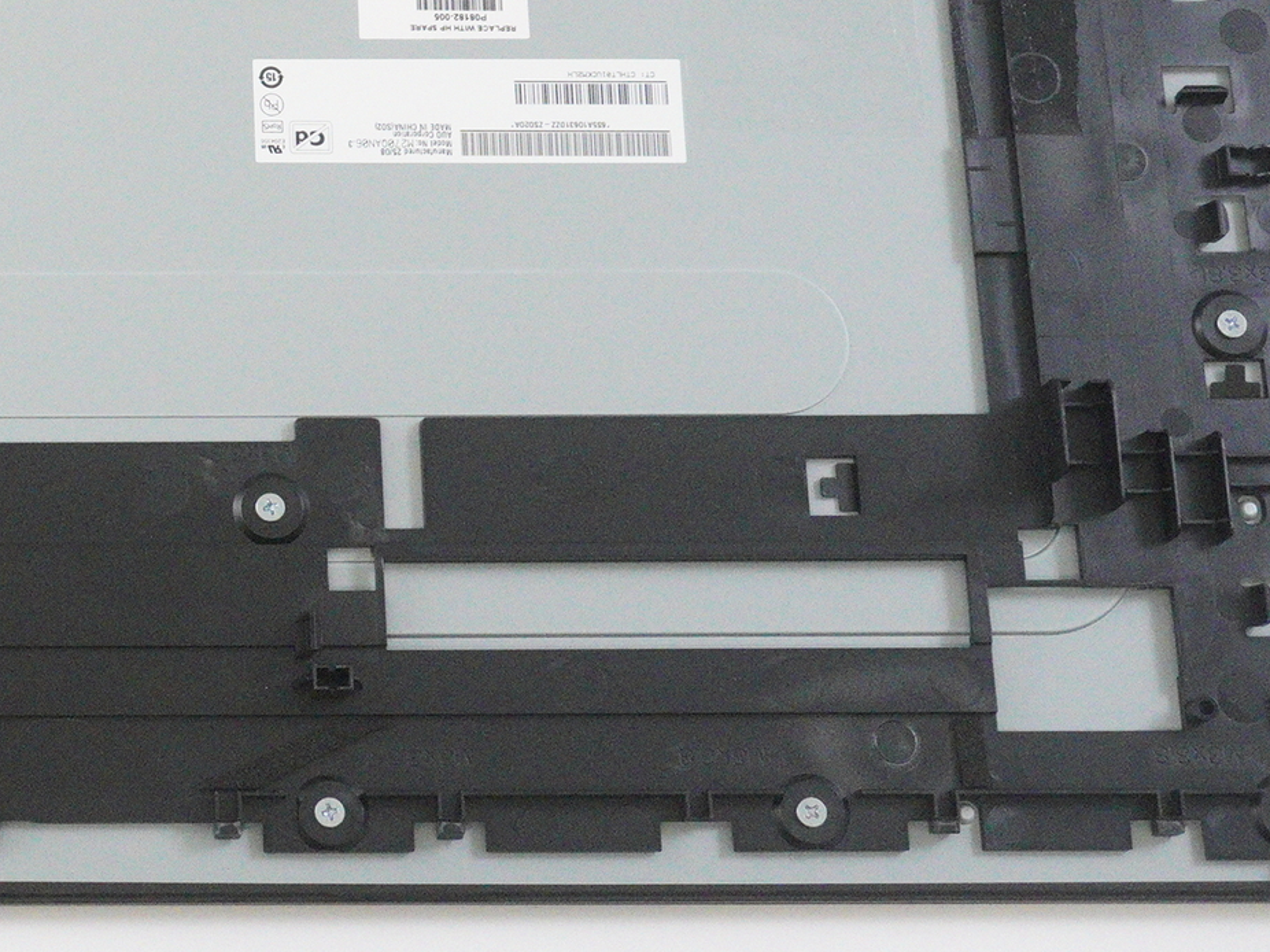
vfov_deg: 15.0
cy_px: 89
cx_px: -139
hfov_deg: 19.3
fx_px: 3569
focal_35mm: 97
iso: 6400
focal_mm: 25
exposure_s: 1/250
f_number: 5.6
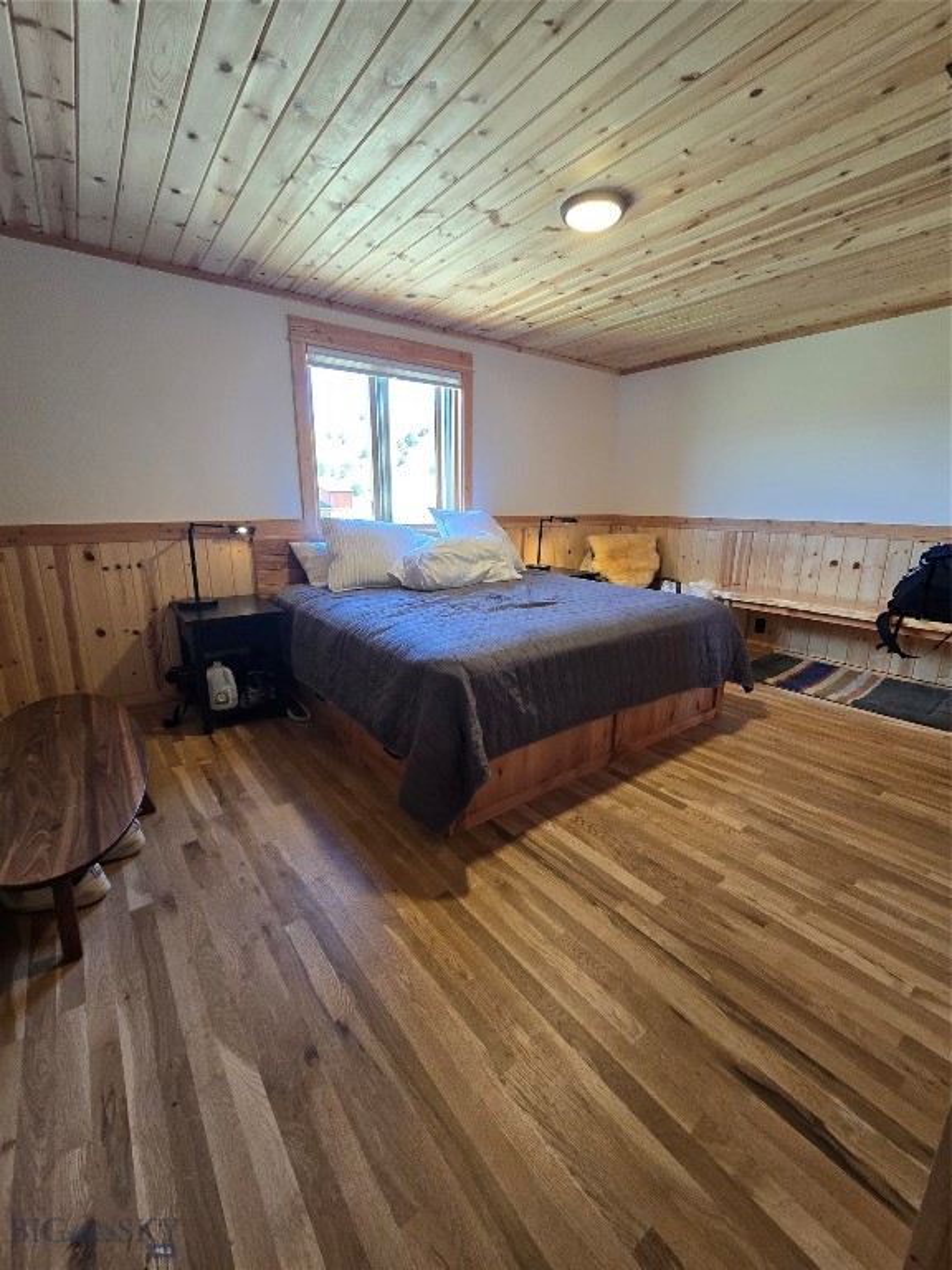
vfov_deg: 106.2
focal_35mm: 13
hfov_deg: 89.9
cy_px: 635
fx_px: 477
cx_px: 476
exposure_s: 1/60
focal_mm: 2.2
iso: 200
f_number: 2.2
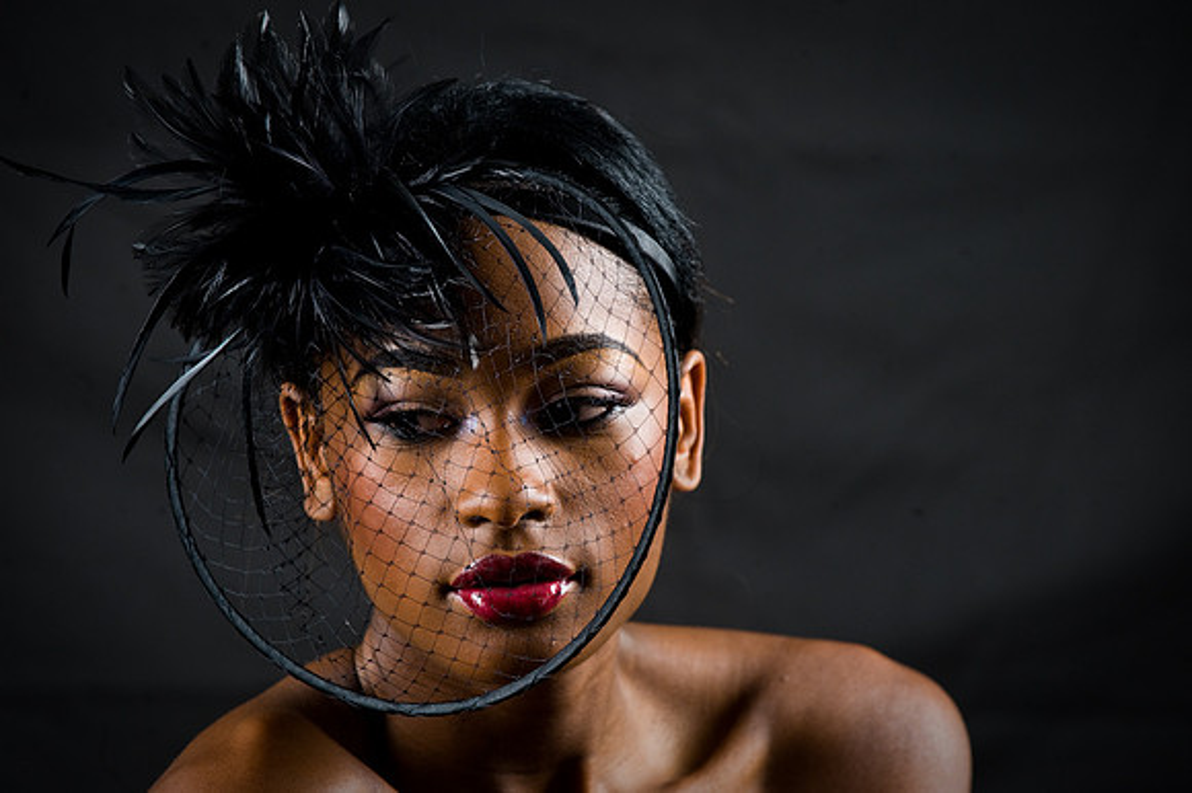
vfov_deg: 6.9
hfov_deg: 10.3
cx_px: 596
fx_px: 6618
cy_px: 396
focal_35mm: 200
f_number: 5.6
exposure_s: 1/125
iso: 320
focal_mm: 200
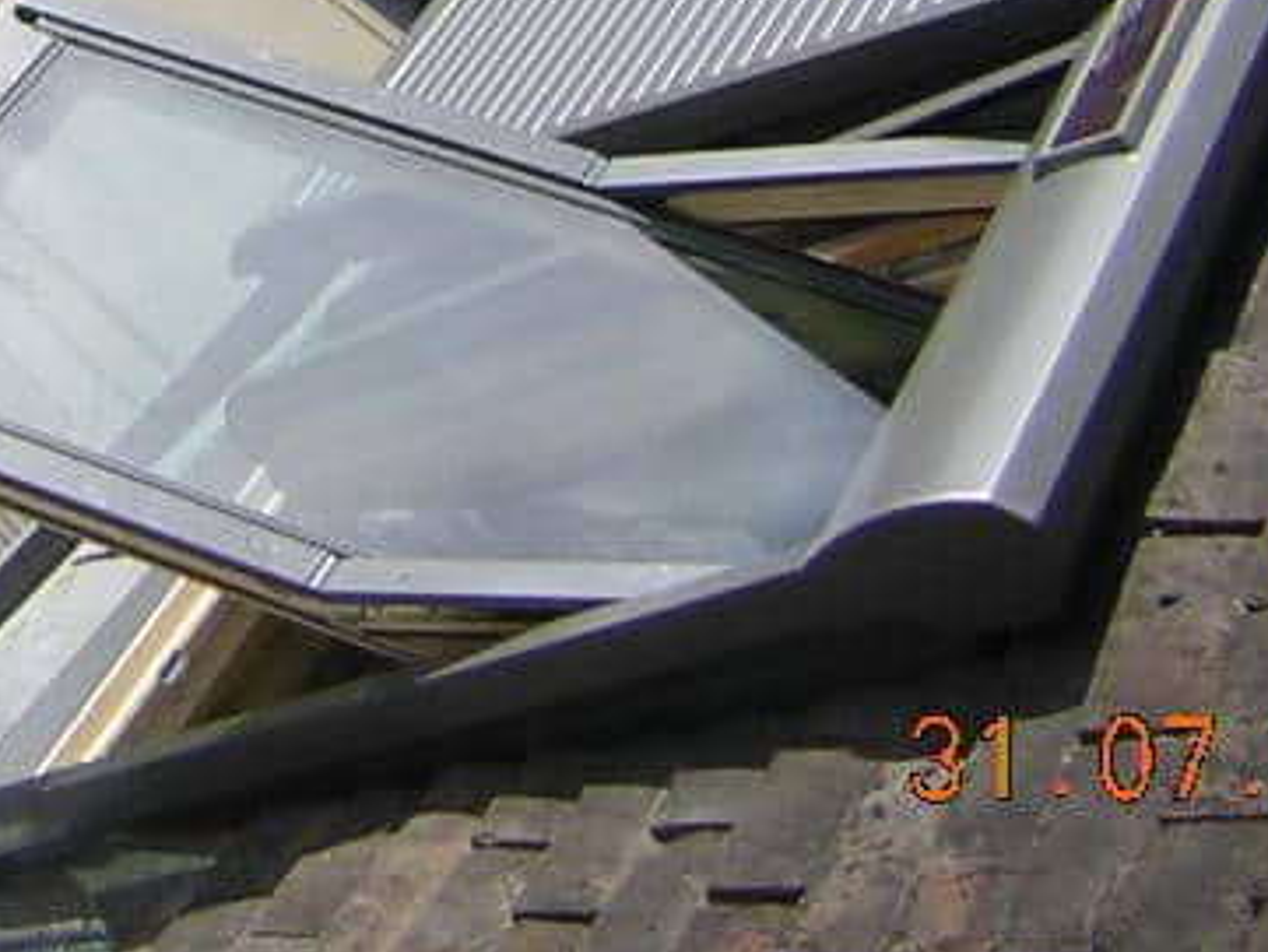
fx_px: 3738
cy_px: -306
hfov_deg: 18.8
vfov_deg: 13.9
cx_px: 21
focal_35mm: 102
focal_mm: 4.7
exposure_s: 1/328
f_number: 5.2
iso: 50
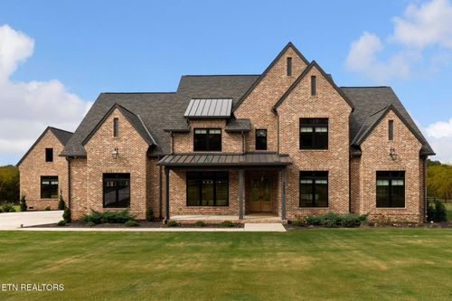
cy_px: 150
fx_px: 201
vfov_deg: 73.7
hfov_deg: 96.8
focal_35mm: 16
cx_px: 226
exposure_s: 1/100
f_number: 9
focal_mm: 16
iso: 100
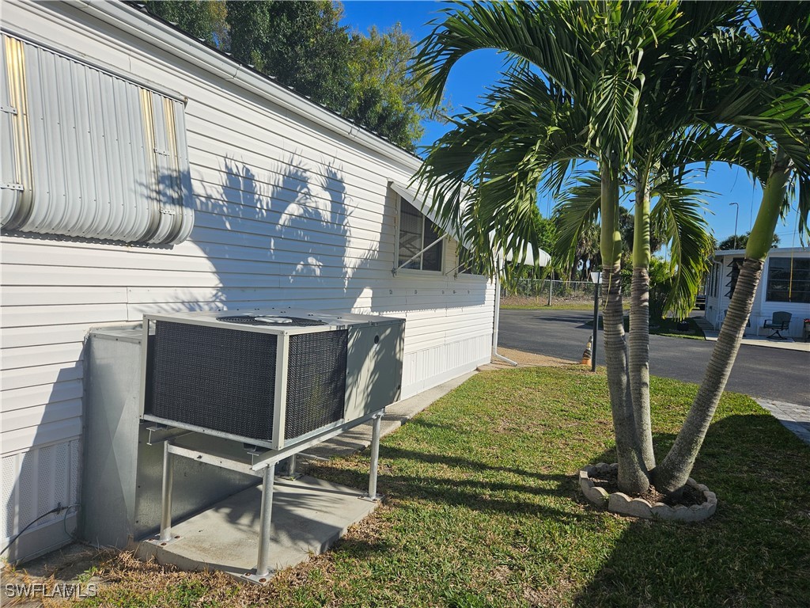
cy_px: 304
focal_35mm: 23
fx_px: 538
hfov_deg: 73.9
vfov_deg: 58.9
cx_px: 405
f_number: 1.8
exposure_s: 1/3075
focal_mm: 5.4
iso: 25
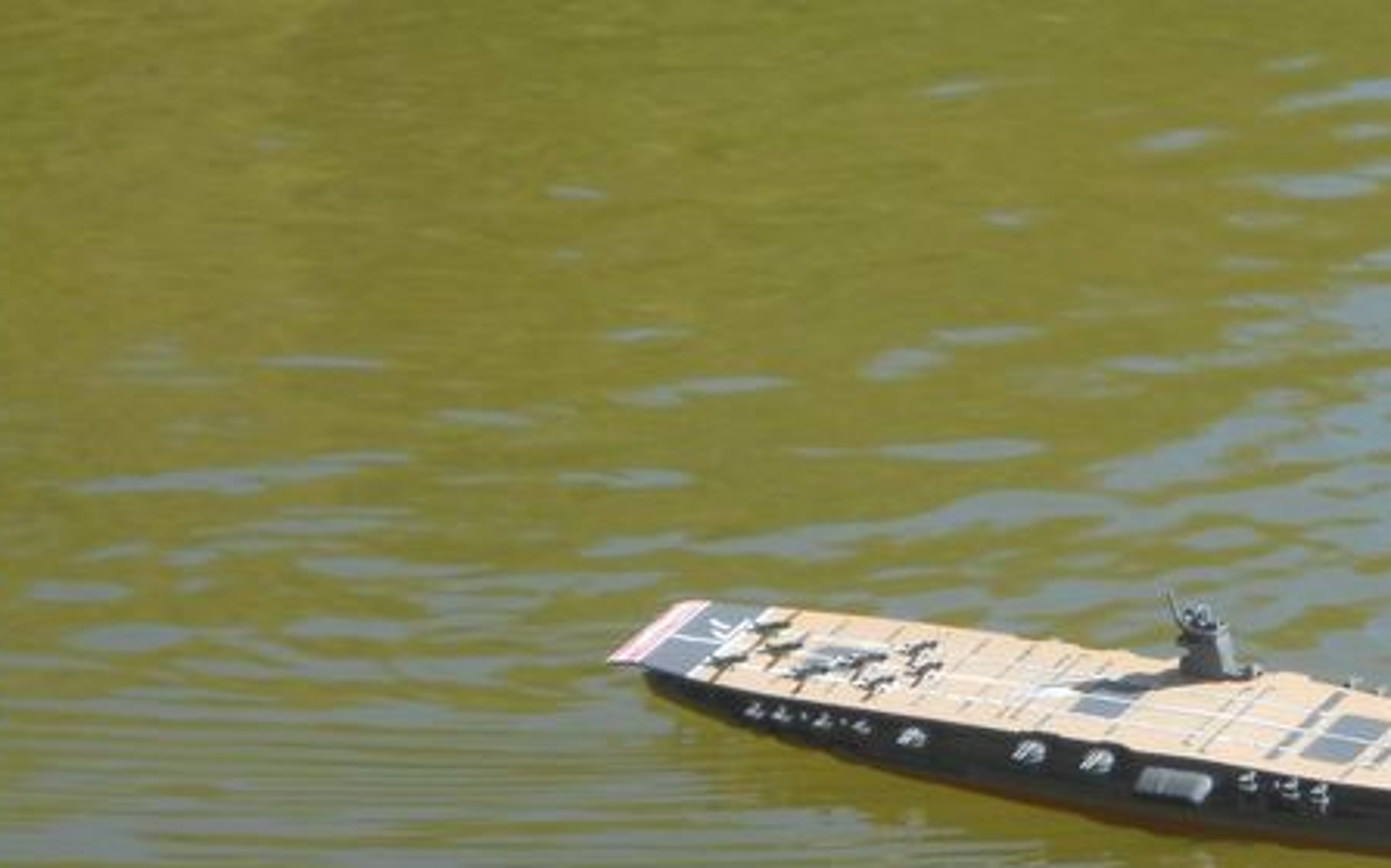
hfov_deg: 7.6
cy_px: 884
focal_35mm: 275
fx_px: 10421
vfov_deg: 4.8
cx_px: 1204
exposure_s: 1/135
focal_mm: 24.03
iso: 64
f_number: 6.7
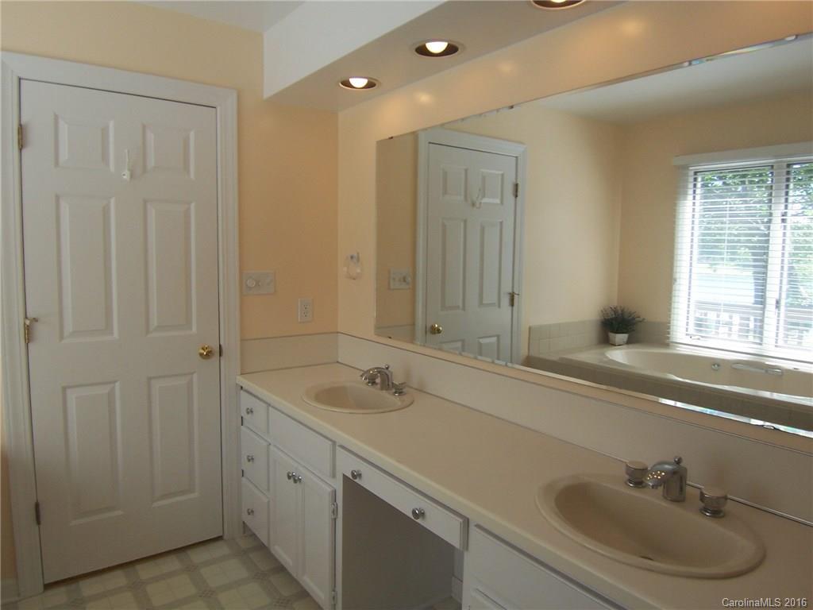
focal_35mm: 23
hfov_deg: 73.9
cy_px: 305
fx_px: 540
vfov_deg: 58.9
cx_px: 406
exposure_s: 1/60
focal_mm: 3.8
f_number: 2.8
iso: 64
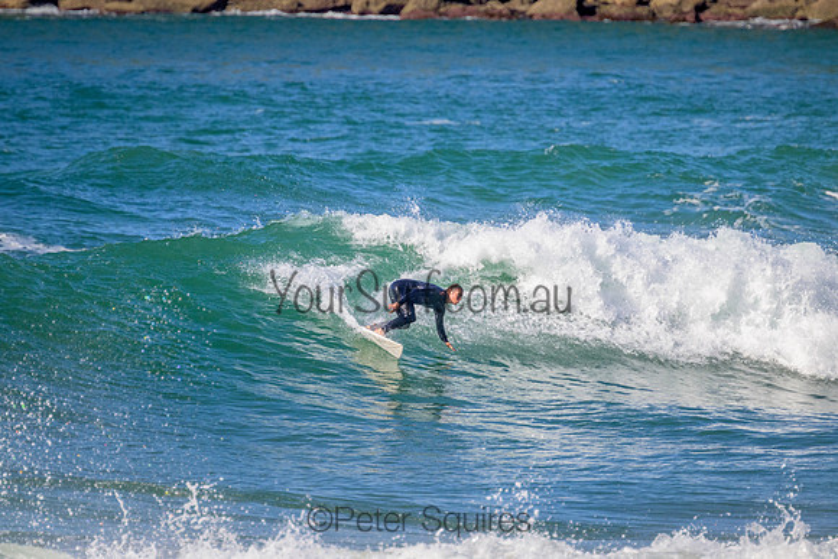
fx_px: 18626
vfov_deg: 1.7
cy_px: 280
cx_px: 419
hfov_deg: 2.6
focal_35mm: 800
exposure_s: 1/2000
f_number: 11
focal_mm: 800
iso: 1400
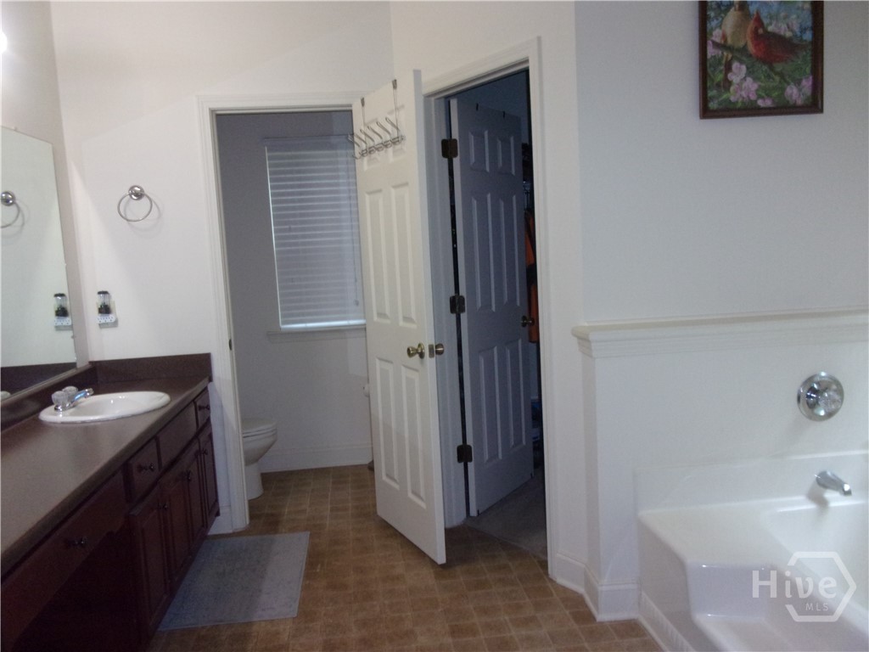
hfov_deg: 63.4
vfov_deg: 49.7
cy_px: 326
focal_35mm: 28
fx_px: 703
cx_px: 434
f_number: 3.9
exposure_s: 1/34
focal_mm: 5.1
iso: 320
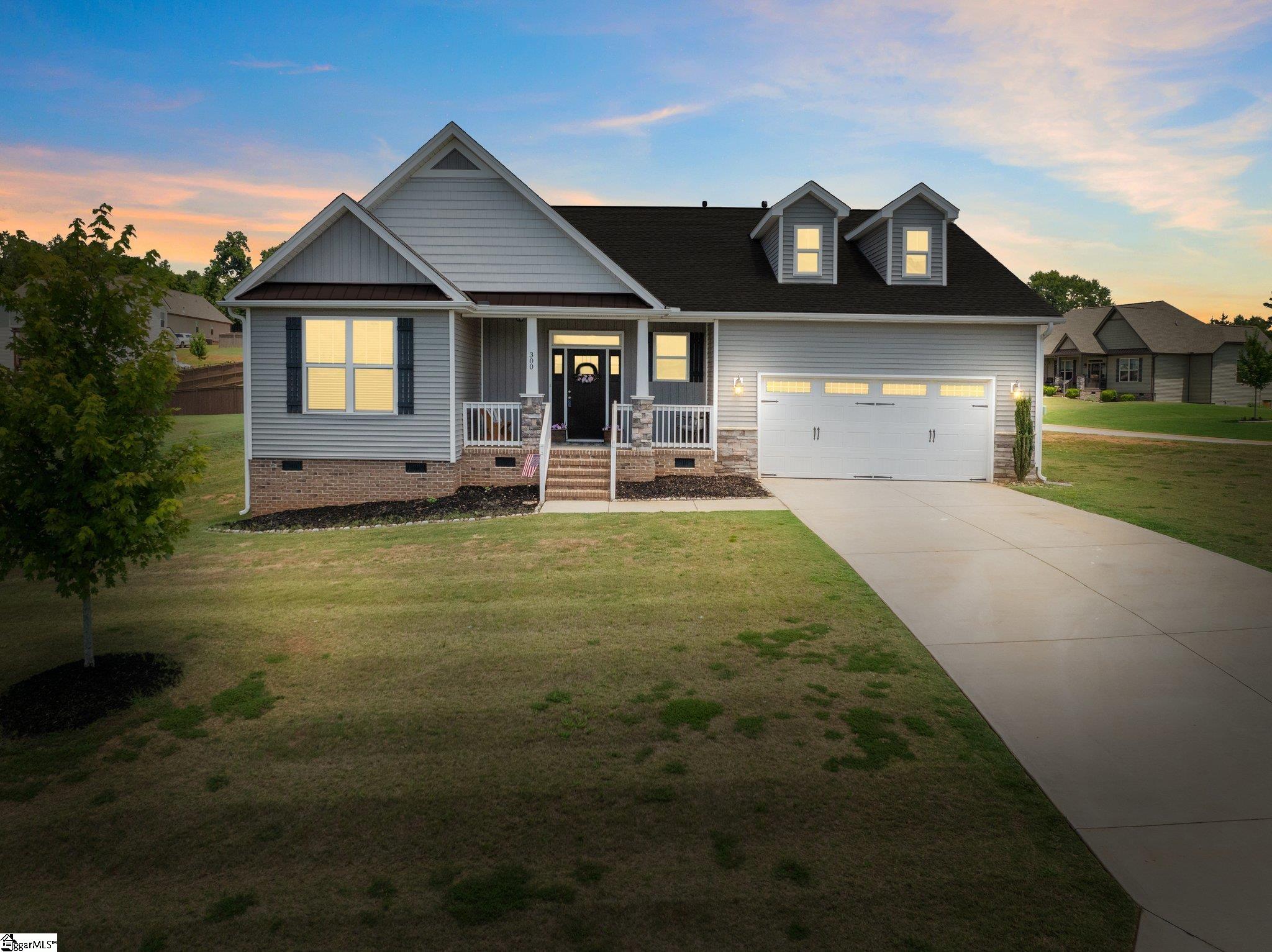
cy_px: 476
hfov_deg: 71.6
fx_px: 881
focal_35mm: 24
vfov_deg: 56.8
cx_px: 636
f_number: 2.8
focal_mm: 12.29
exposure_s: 1/500
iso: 400
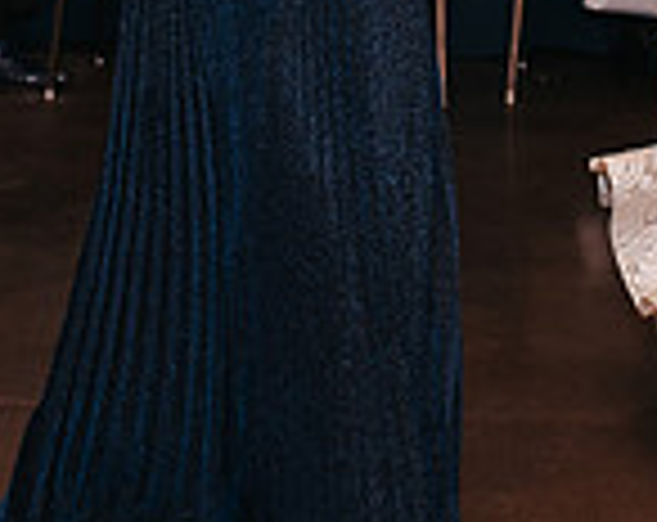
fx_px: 2734
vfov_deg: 10.7
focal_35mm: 141
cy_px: -113
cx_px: 263
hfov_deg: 13.7
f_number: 2.8
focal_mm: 35
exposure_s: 1/200
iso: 1000
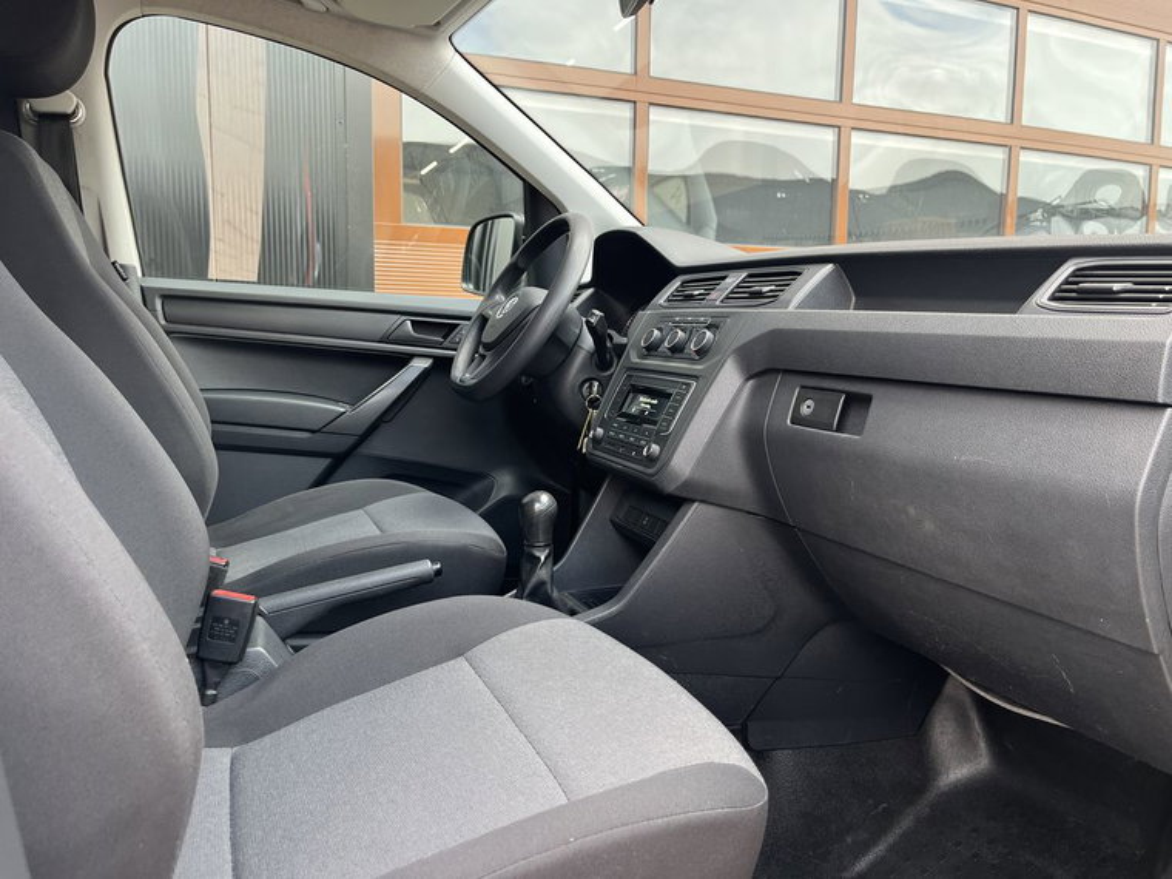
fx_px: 880
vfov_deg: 53.1
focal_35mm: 26
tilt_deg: -6.5
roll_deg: -1.4
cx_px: 586
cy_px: 440
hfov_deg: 67.3
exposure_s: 1/129
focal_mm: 5.1
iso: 64
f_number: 1.6
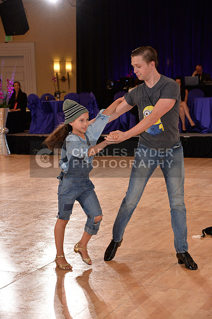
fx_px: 691
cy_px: 160
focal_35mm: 78
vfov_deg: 26.0
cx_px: 106
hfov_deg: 17.4
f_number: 5.6
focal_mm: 78
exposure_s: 1/250
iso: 1600
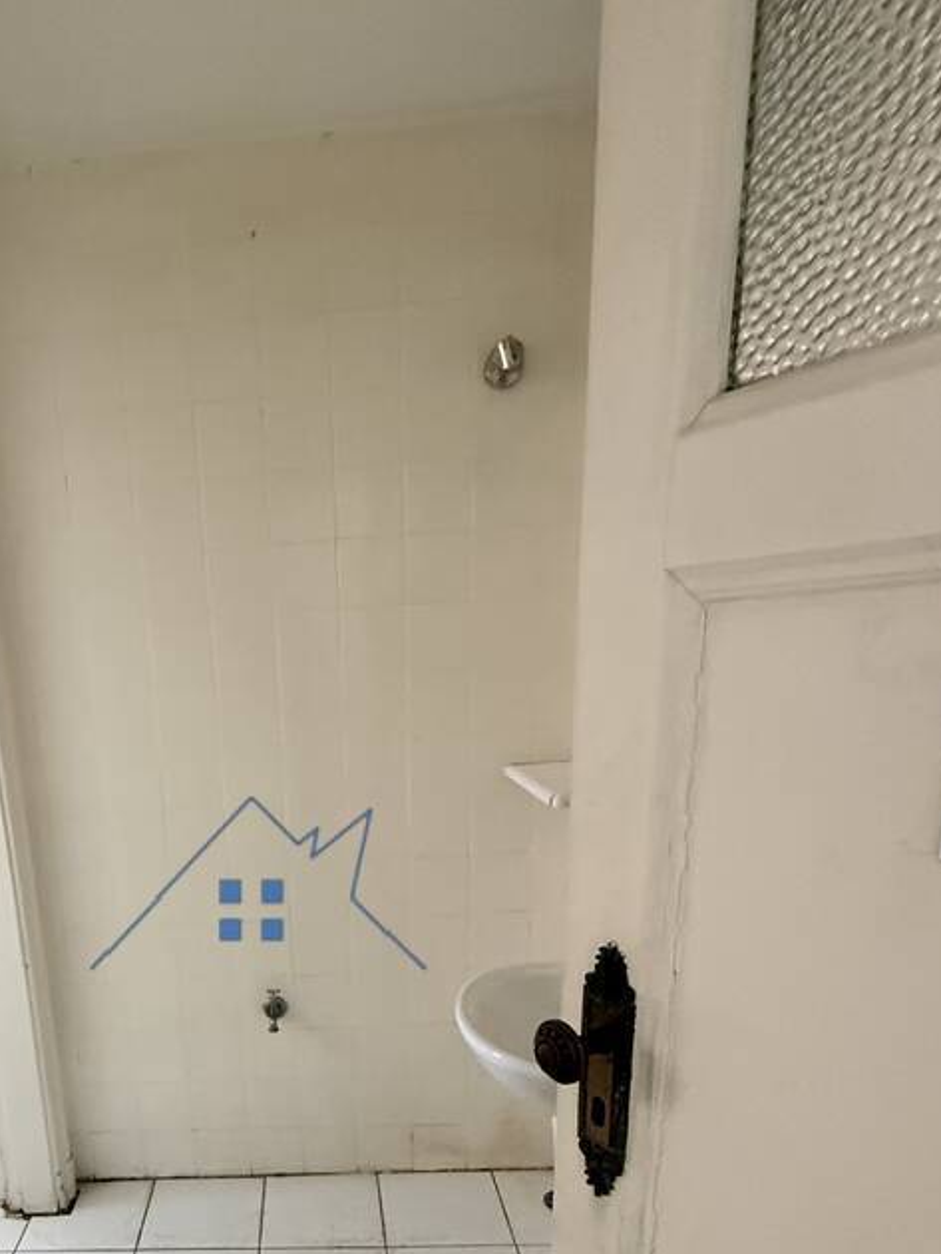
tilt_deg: -14.8
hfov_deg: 54.5
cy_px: 898
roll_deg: +3.9
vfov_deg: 68.2
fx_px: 869
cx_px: 249
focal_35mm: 24
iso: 640
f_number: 2.2
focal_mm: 2.22
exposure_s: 1/60
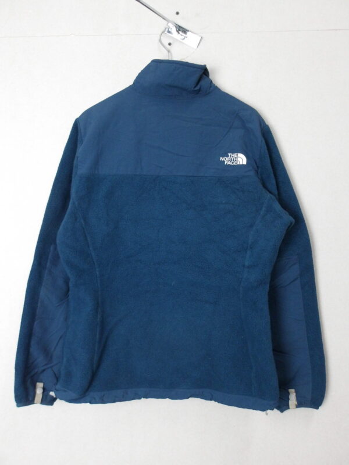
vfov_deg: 65.3
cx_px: 174
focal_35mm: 27
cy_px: 232
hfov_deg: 51.4
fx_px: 363
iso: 562
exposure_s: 1/60
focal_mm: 4.9
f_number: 3
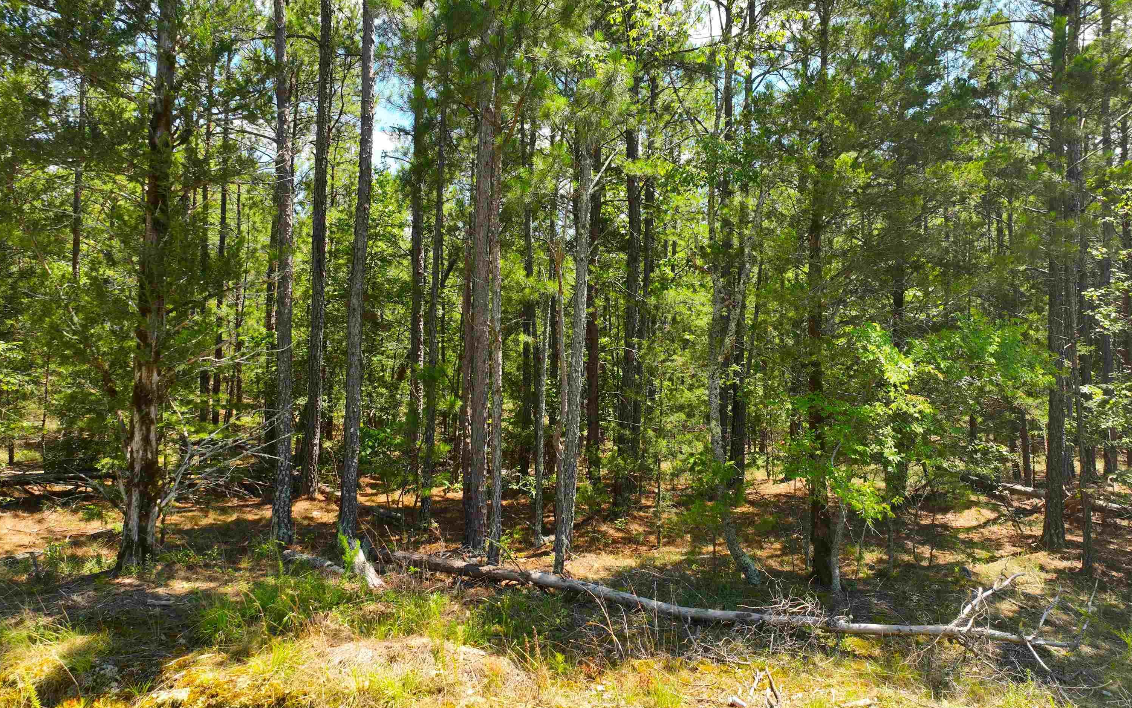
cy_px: 300
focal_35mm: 26
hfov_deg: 70.4
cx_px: 568
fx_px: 802
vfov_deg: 47.4
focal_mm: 12.29
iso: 120
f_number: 2.8
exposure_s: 1/80
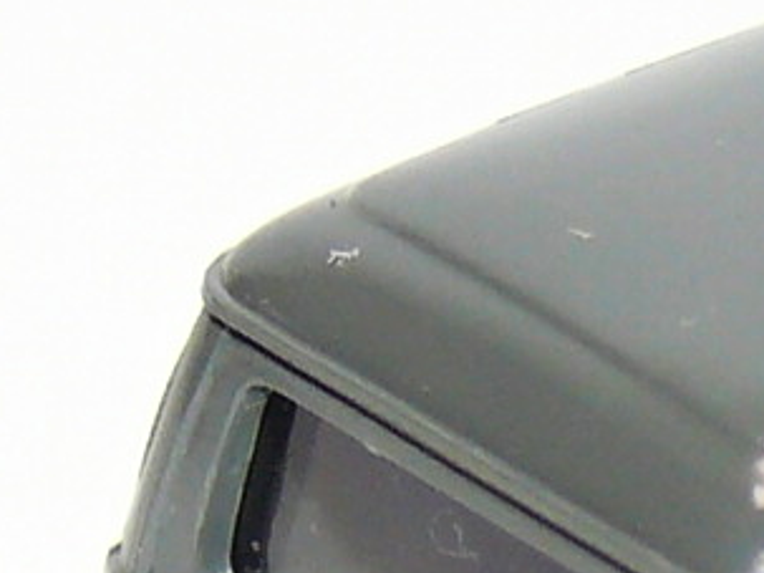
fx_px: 18069
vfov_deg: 1.8
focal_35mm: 819
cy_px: 477
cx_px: 1578
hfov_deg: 2.4
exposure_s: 1/30
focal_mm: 18.3
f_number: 4
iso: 100
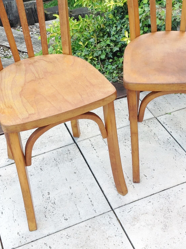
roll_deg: +4.9
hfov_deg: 24.0
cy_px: 83
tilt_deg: -35.1
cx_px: 101
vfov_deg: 31.5
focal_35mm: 61
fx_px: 438
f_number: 2.4
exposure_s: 1/157
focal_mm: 4.28
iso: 50
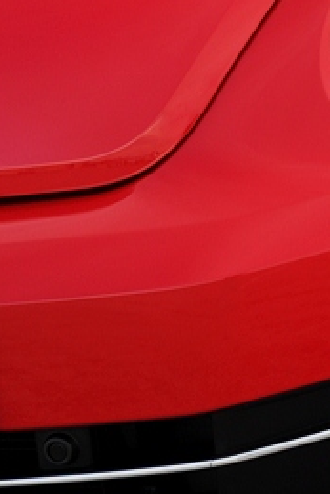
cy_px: 108
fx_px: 3556
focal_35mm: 259
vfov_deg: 7.9
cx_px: 601
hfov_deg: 5.2
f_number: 9
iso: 200
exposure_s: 1/50
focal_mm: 70
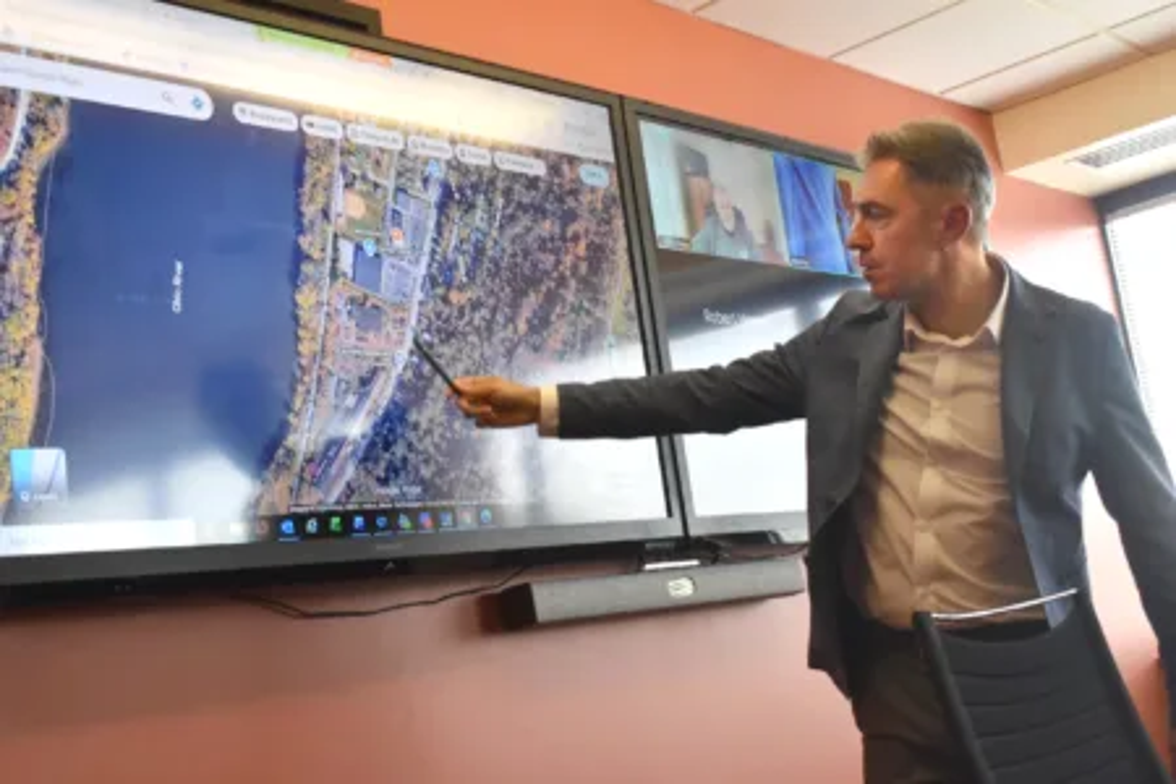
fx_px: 1666
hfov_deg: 38.9
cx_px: 588
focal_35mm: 51
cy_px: 392
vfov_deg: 26.5
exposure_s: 1/60
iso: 800
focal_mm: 34
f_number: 5
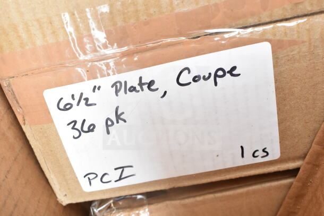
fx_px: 378
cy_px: 108
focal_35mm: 42
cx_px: 162
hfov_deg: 46.4
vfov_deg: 31.9
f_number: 8
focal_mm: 28
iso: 1600
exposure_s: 1/250
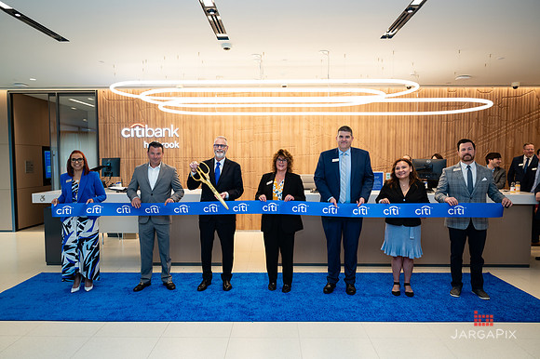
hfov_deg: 71.1
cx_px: 269
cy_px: 179
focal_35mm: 25
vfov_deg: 50.9
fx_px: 378
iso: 500
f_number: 3.5
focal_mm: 25
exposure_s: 1/200
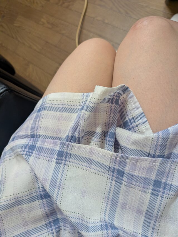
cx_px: 89
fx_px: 165
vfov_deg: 71.6
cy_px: 118
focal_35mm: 24
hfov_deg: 56.8
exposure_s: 1/120
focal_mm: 4.53
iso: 737
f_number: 1.7
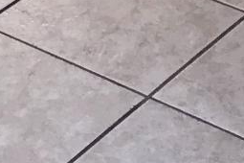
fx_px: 1545
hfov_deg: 8.9
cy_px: -704
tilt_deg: -3.4
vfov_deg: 4.8
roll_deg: -0.4
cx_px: -99
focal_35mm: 228
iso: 20
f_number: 1.8
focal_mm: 3.99
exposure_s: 1/44
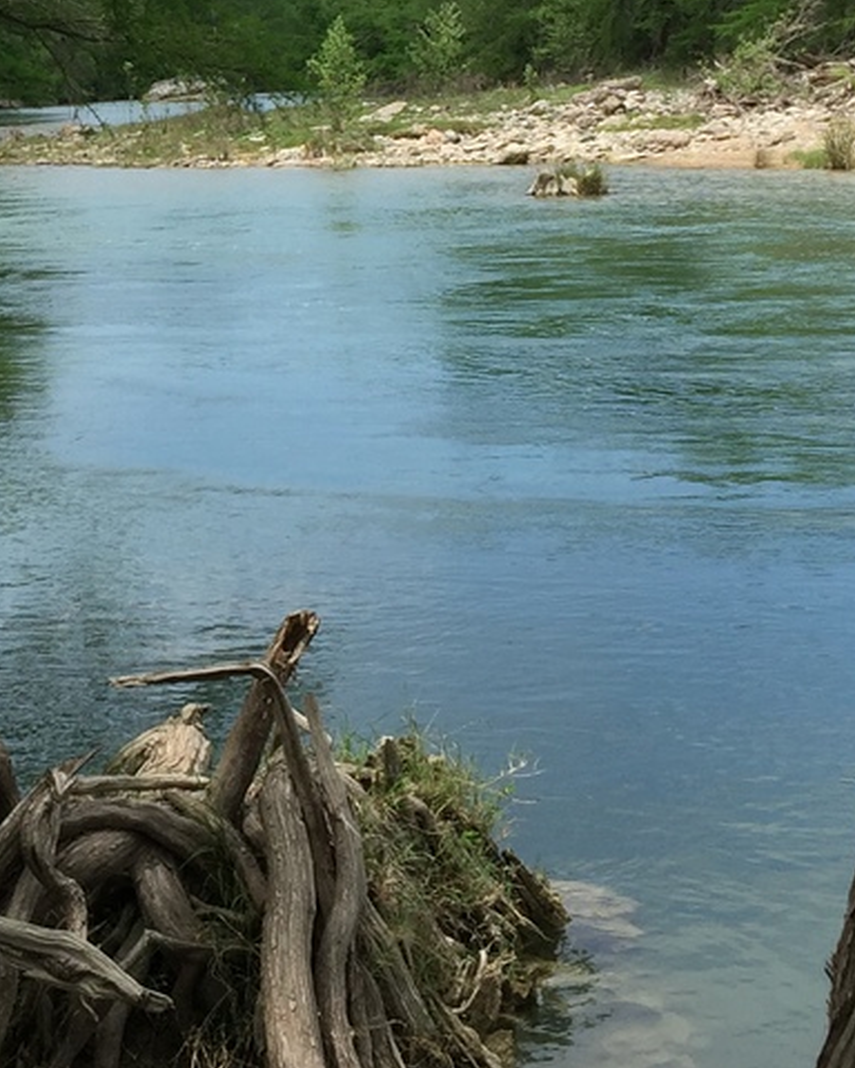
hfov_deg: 17.7
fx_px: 2689
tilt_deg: -3.9
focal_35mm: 85
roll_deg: +1.4
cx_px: 16
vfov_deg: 22.3
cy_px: 254
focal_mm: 4.15
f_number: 2.2
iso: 32
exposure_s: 1/1582
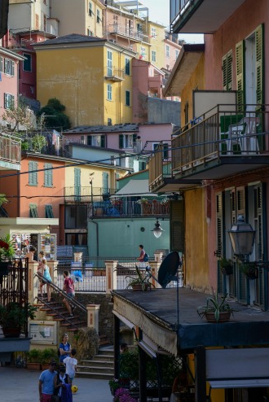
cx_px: 123
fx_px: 806
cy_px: 206
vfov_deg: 28.1
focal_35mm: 72
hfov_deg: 18.9
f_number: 9
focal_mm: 66
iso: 320
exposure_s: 1/100
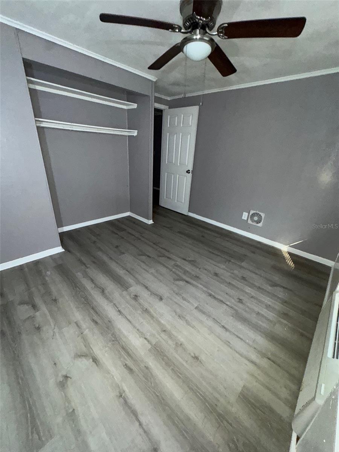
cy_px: 226
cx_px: 170
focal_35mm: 14
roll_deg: -2.2
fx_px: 183
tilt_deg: -25.1
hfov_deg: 85.7
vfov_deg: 102.1
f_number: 2.2
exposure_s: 1/50
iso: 400
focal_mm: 2.22
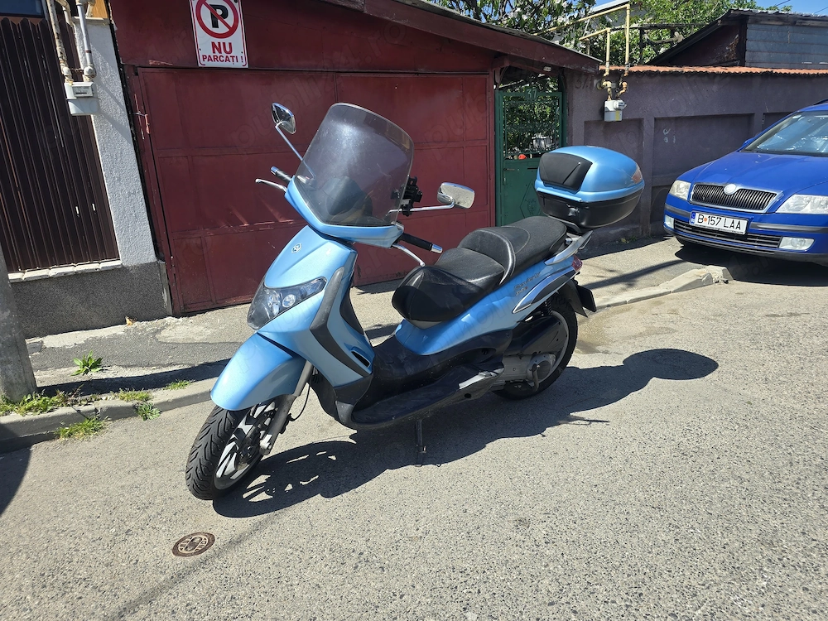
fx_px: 550
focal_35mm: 23
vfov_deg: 58.9
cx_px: 414
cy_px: 310
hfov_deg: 73.9
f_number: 1.7
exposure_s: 1/512
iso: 12
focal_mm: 6.3
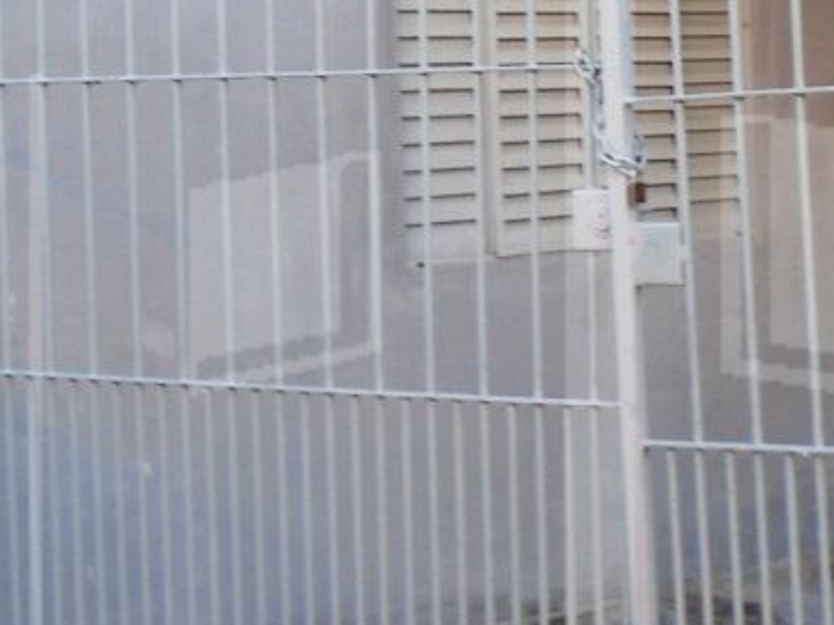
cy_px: 153
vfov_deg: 17.1
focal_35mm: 86
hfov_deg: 22.6
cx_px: 616
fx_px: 2071
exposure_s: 1/30
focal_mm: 4.6
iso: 100
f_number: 3.2
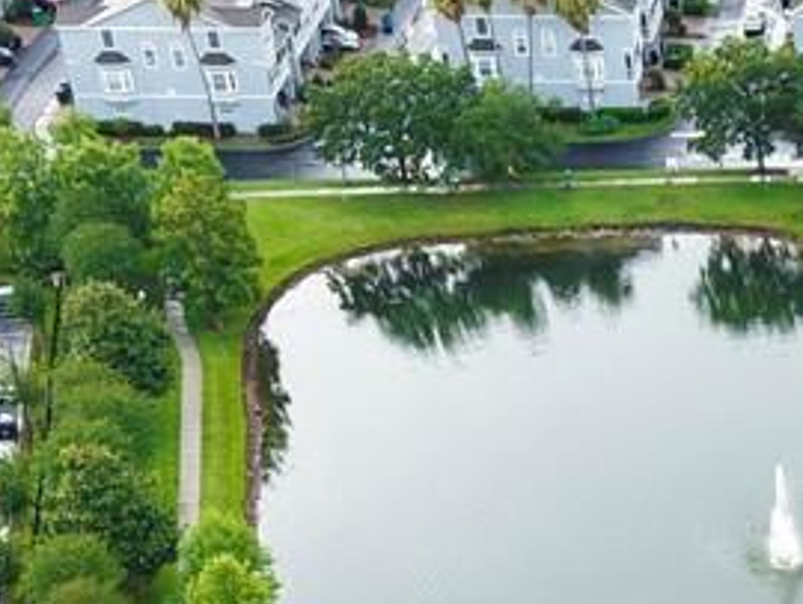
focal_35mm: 142
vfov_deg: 9.7
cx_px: 1270
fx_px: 3297
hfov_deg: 13.0
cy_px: 1262
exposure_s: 1/240
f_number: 1.8
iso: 110
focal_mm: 8.67
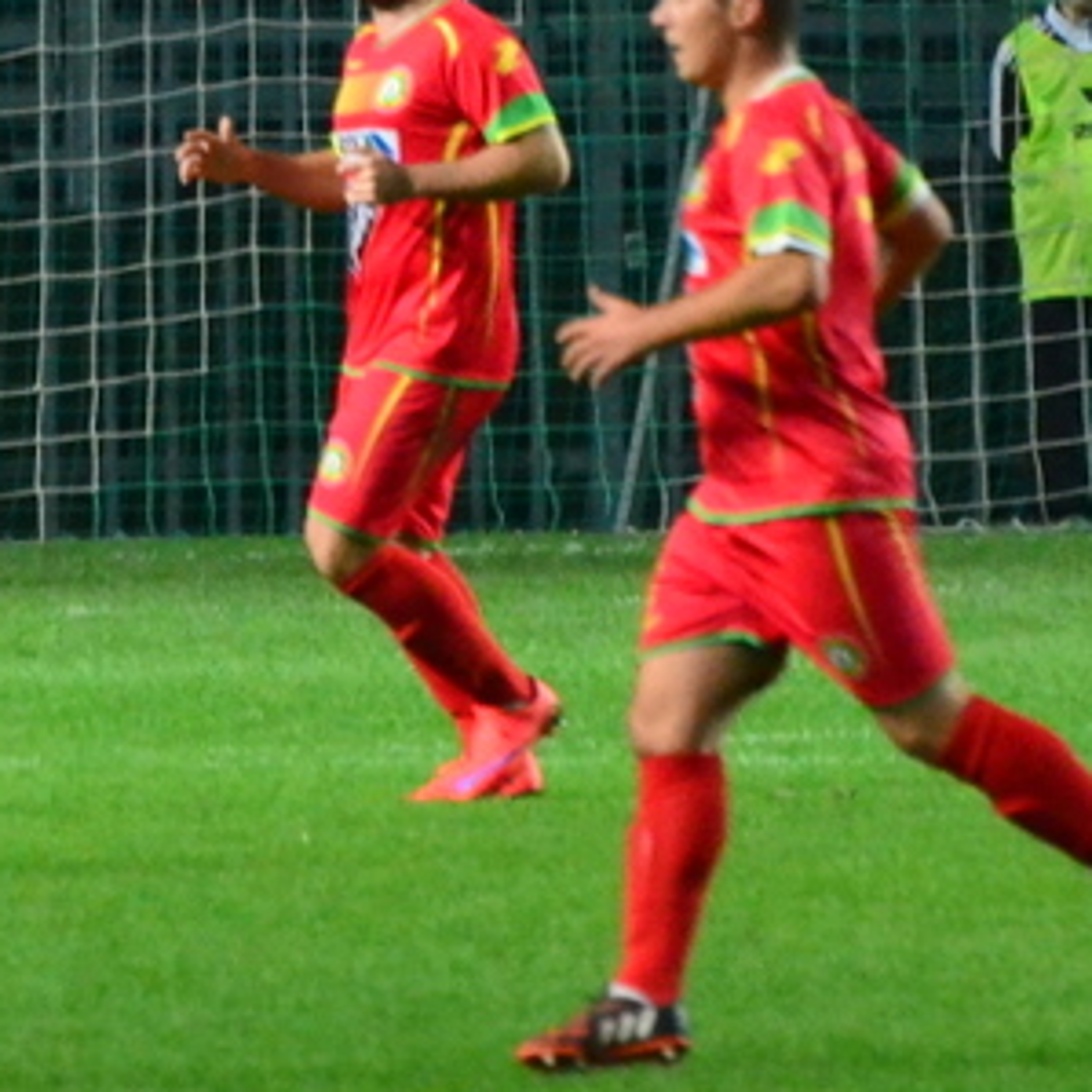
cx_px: -77
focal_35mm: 1532
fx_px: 54678
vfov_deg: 1.1
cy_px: -225
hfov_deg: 1.1
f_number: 5.6
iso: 5000
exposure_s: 1/400
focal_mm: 300
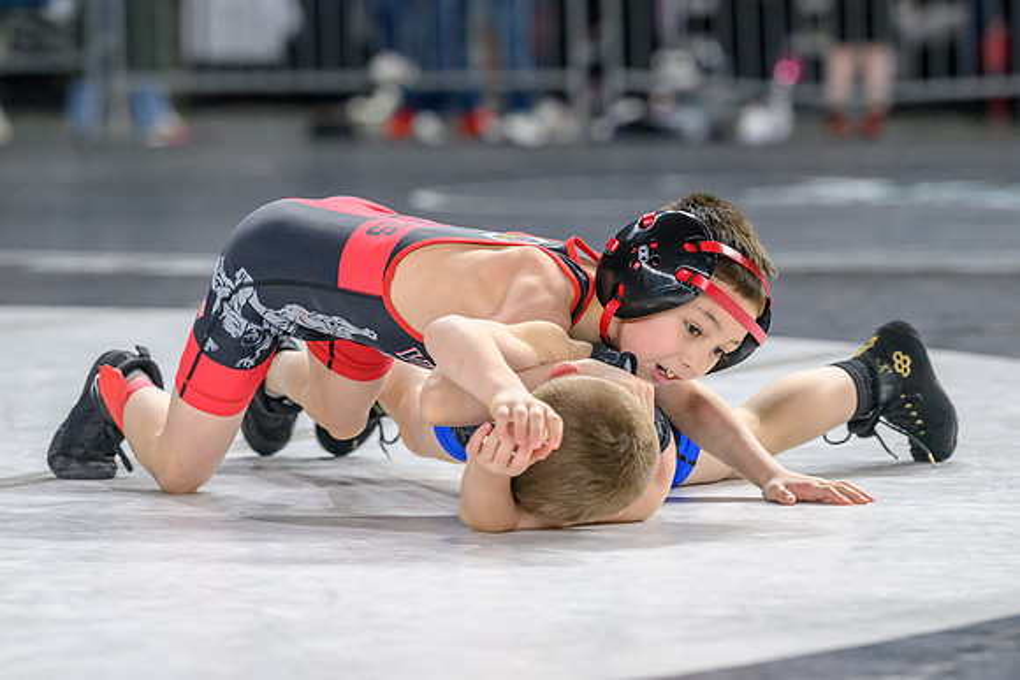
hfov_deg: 9.8
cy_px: 402
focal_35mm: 209
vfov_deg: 6.6
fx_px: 5936
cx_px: 477
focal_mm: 165
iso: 5000
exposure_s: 1/640
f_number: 4.5
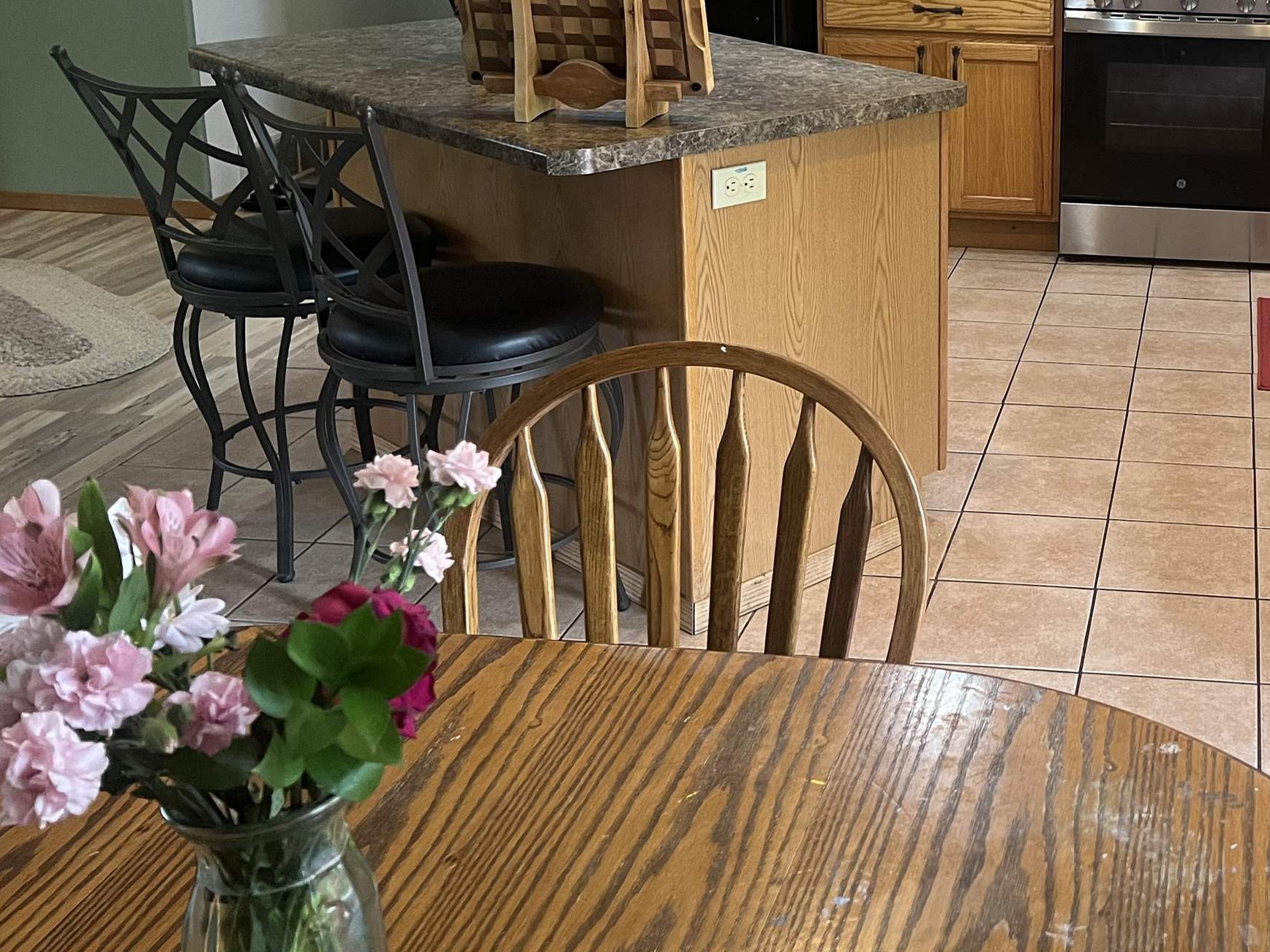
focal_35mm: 46
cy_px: 175
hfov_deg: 38.9
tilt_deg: -14.2
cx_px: 1093
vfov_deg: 30.7
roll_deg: -1.4
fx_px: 1688
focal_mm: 5.7
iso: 250
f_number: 1.5
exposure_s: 1/60
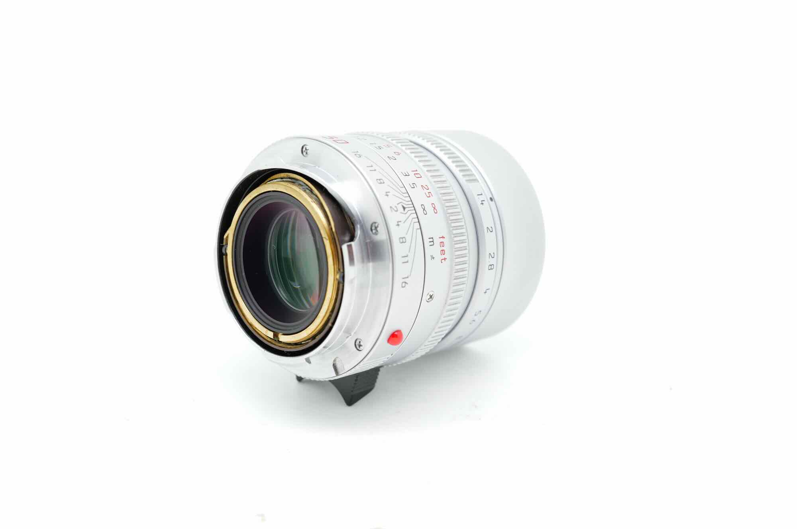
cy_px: 264
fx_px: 951
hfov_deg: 45.5
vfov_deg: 31.1
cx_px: 398
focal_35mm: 43
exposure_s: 1/60
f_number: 9
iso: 800
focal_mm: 43
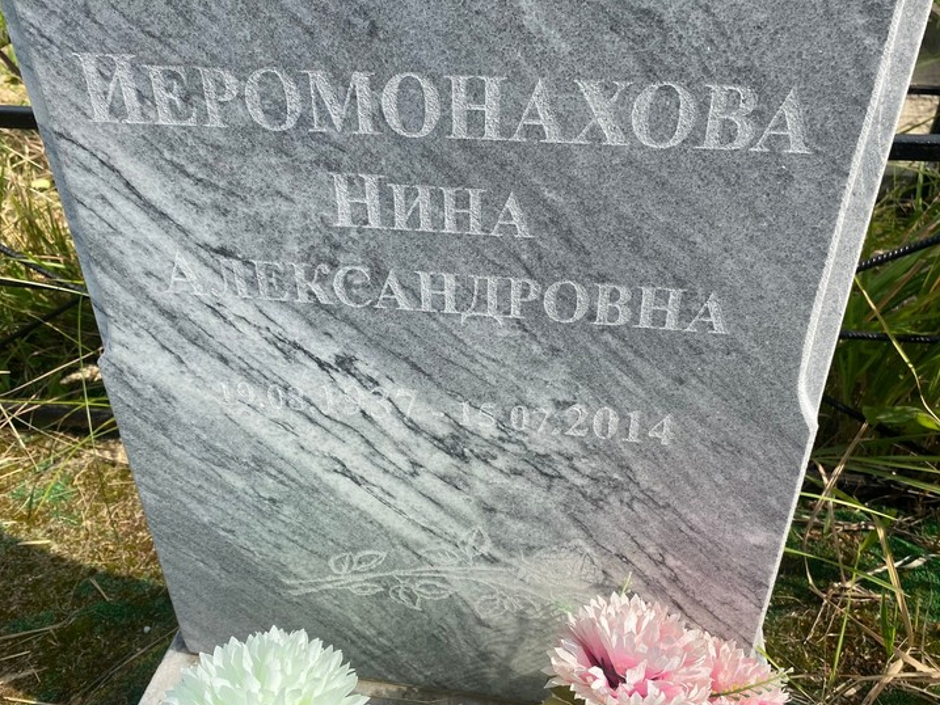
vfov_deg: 48.2
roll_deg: -1.8
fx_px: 788
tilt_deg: -34.0
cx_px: 479
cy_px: 328
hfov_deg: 61.6
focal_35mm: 29
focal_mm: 4.25
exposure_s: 1/2571
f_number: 1.8
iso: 32
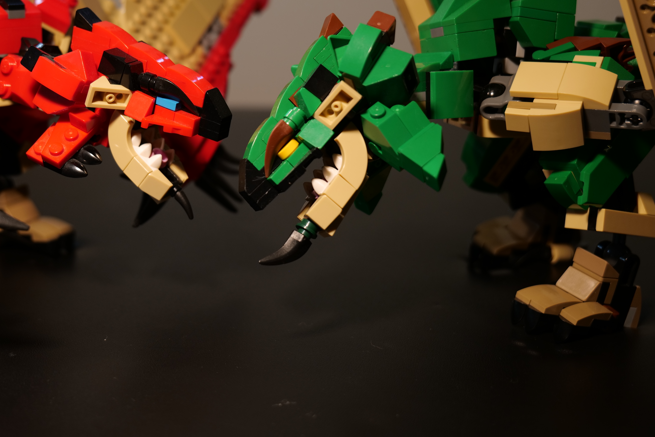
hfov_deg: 34.3
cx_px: 248
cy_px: 163
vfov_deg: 23.3
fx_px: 1055
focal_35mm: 58
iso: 400
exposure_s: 1/60
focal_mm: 45
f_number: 5
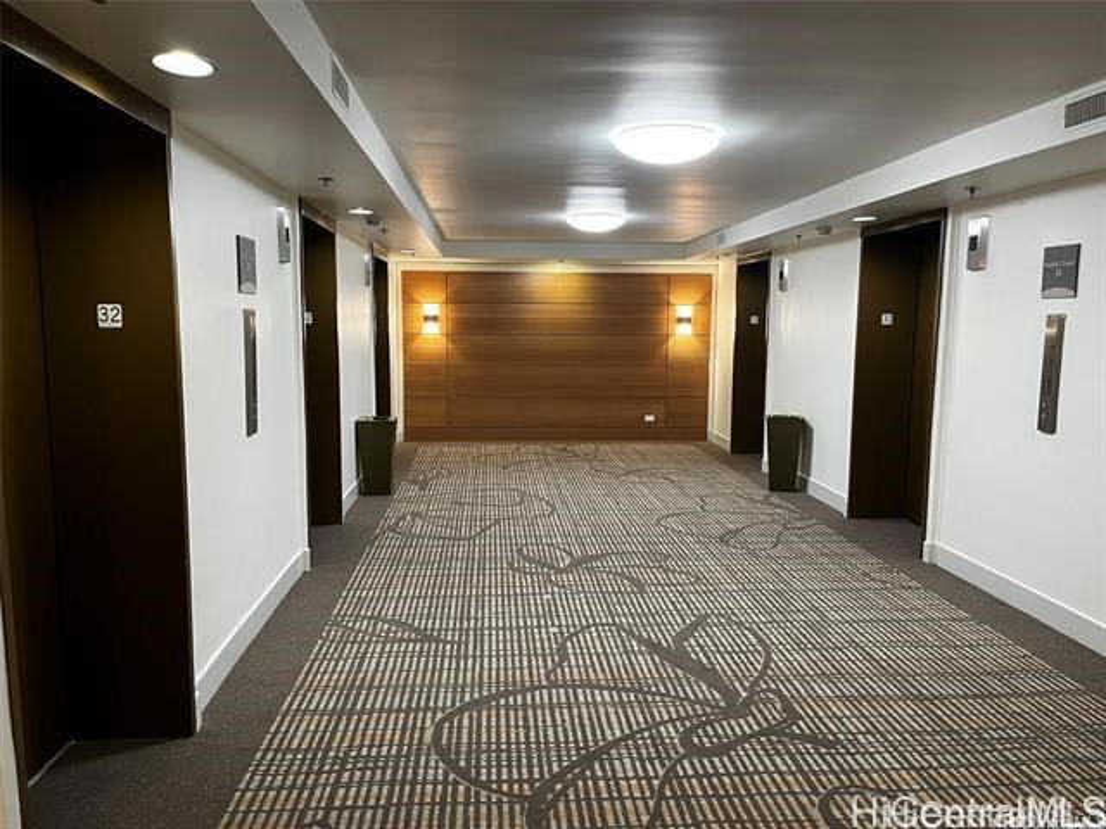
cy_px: 414
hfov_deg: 67.3
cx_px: 553
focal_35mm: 26
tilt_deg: -5.7
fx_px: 831
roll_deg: -0.1
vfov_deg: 53.1
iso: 160
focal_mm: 5.1
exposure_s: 1/60
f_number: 1.6
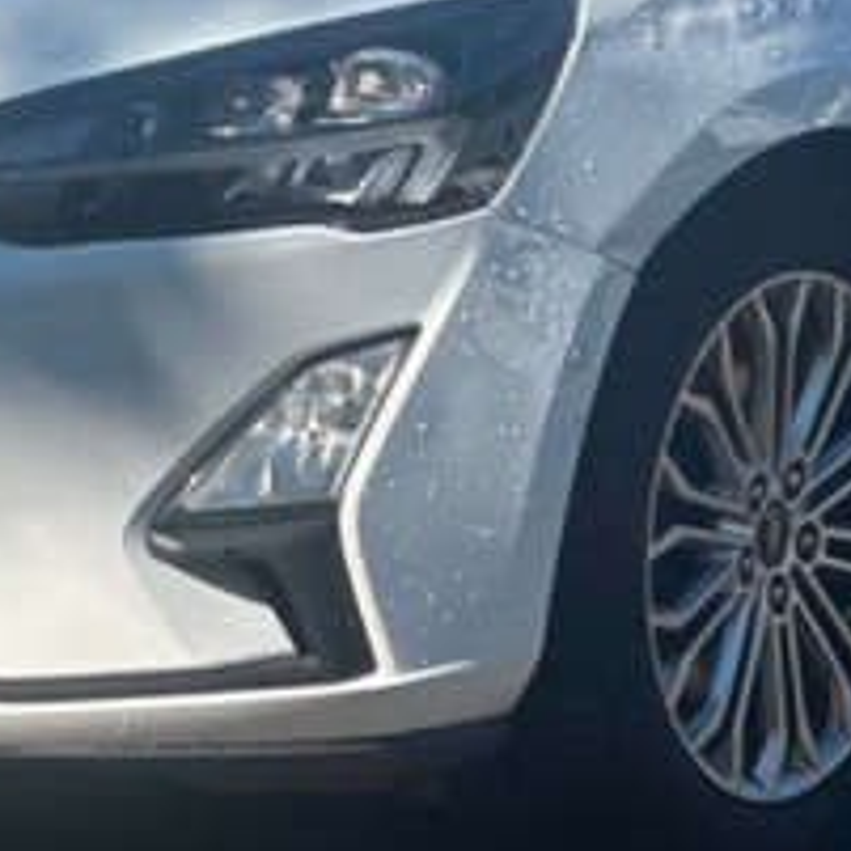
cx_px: 495
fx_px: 7537
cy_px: 34
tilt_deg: -4.1
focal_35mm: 271
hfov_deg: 6.5
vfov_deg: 6.4
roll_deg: -0.6
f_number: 2.8
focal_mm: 9
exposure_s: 1/677
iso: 32
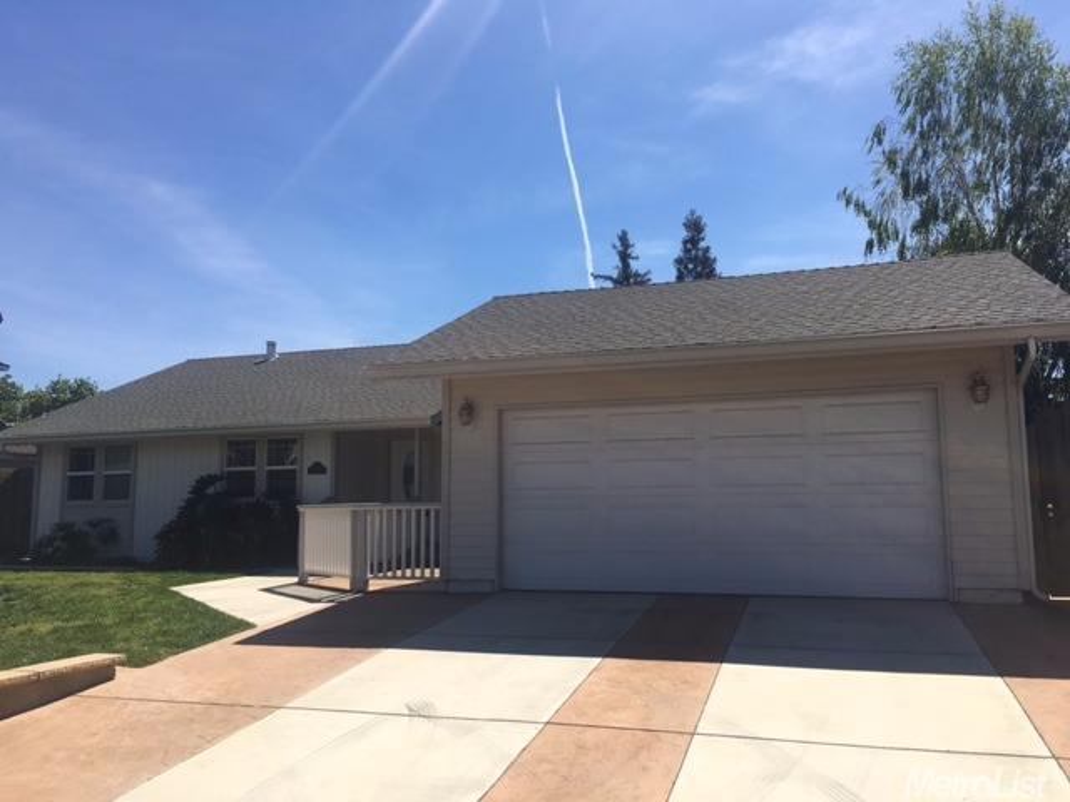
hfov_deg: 61.7
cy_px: 401
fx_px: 896
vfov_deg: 48.2
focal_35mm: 29
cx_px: 535
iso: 25
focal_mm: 4.15
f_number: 2.2
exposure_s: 1/2262
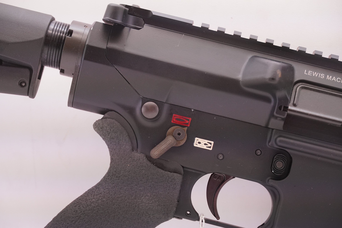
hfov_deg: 16.7
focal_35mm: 123
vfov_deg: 11.1
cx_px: 171
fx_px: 1167
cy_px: 114
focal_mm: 82
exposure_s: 1/160
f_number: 5.6
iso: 800
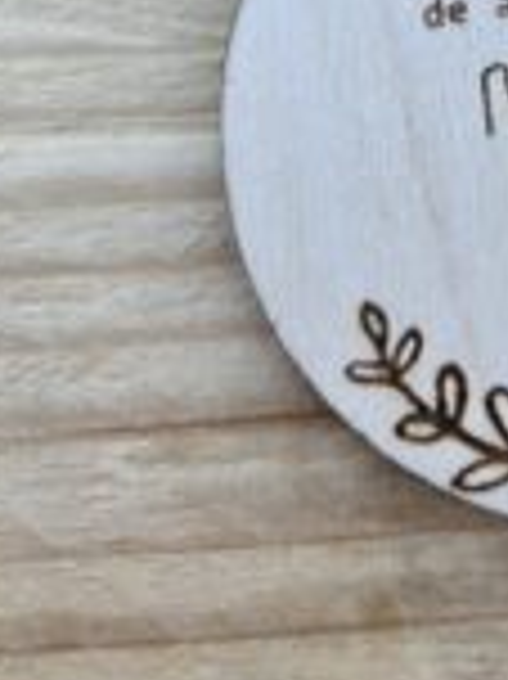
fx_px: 1195
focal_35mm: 61
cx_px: 571
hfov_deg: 22.5
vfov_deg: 27.6
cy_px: -149
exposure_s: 1/257
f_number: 1.8
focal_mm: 5.4
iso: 25
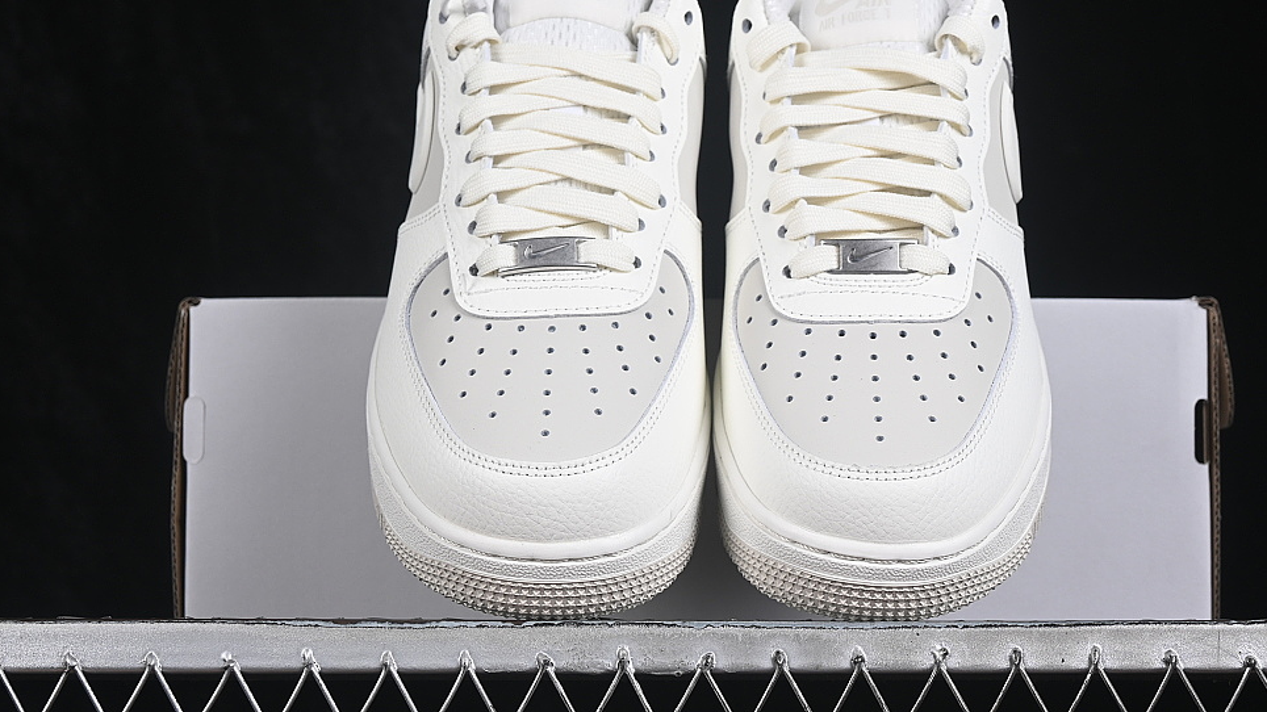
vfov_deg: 13.7
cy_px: 326
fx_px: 2956
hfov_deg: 24.2
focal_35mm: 88
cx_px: 697
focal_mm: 50
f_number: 8
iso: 160
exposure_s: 1/80
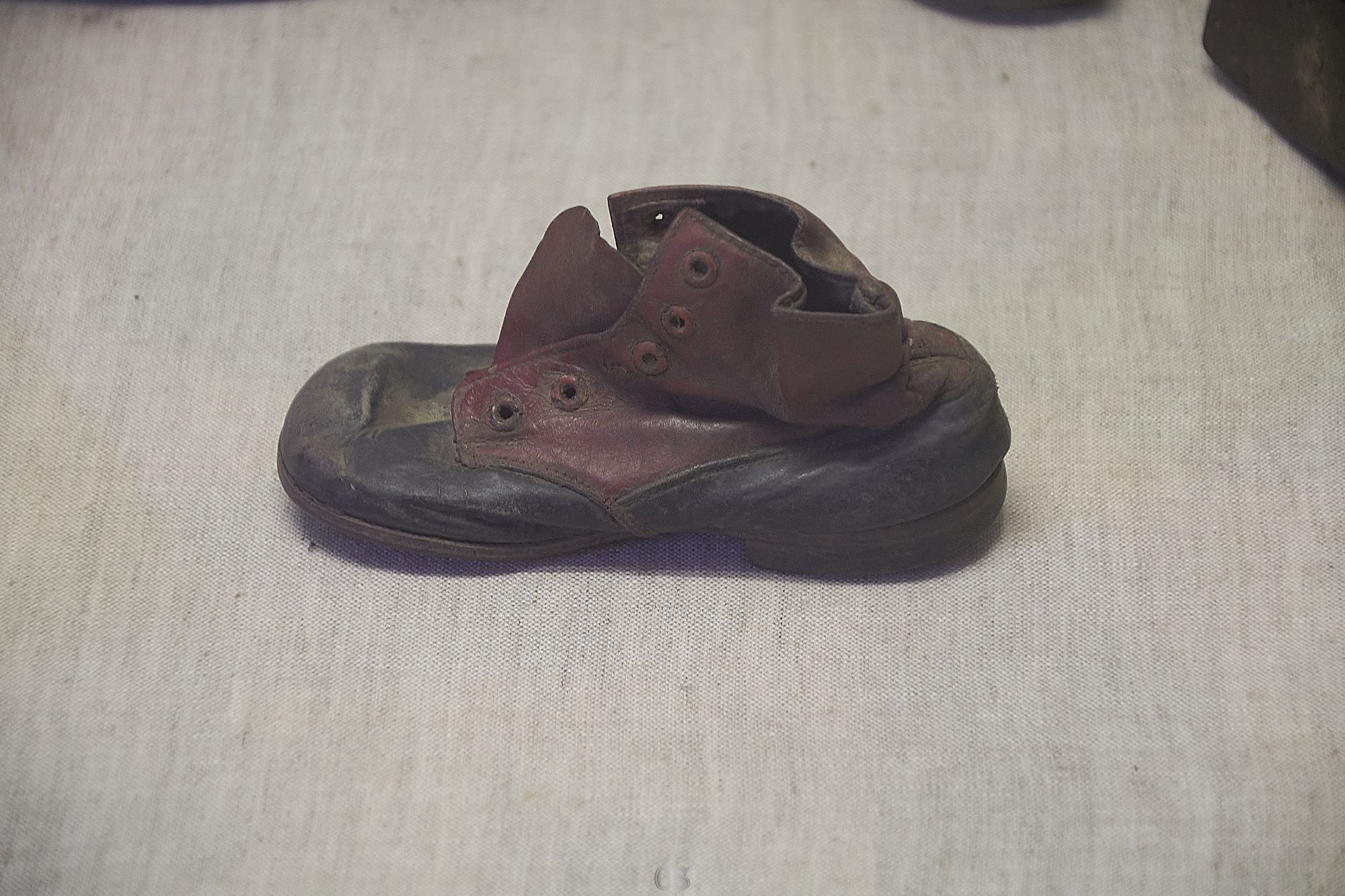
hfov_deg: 13.1
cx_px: 672
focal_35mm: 157
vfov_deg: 8.7
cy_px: 448
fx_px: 5865
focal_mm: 105
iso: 3600
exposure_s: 1/60
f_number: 5.6
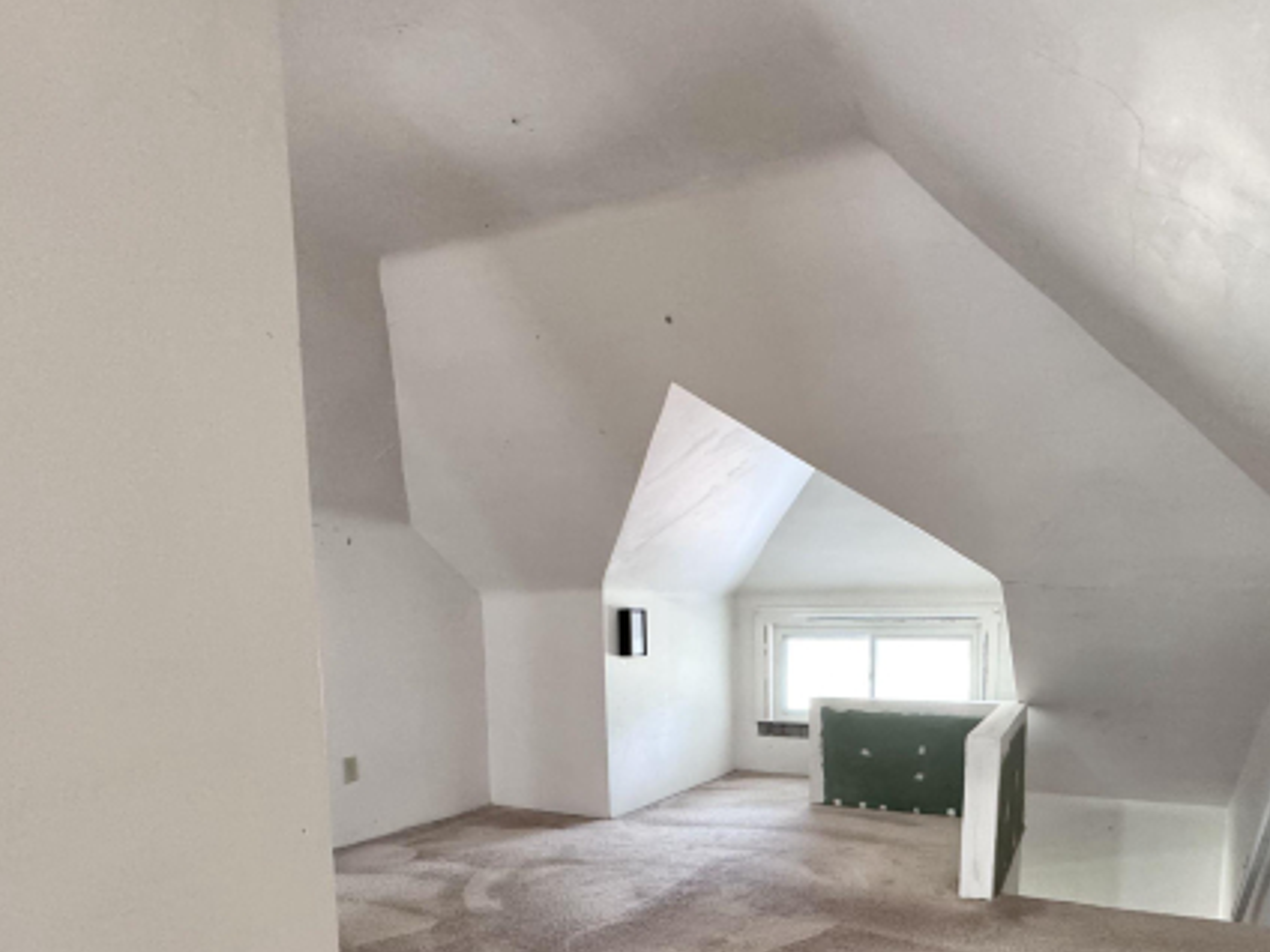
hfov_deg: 75.4
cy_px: 727
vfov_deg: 57.6
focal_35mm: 22
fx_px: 807
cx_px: 771
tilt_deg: -7.7
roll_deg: -0.1
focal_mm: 2.22
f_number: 2.2
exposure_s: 1/60
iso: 500
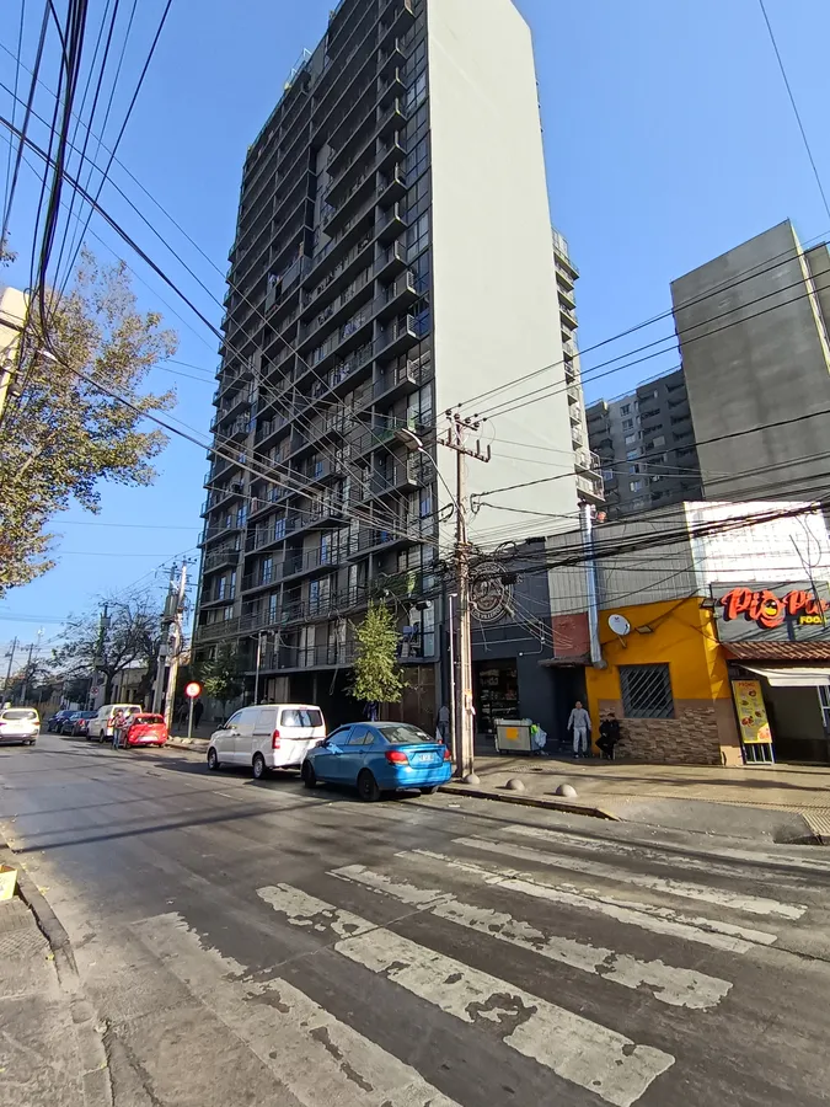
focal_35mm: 17
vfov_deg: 91.0
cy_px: 554
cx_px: 415
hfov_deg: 74.7
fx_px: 543
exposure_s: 1/380
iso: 100
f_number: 2.2
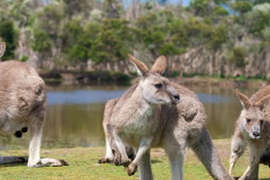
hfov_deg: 10.7
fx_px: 1442
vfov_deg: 7.2
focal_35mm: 192
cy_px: 106
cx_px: 159
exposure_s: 1/400
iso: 100
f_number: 5
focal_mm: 70
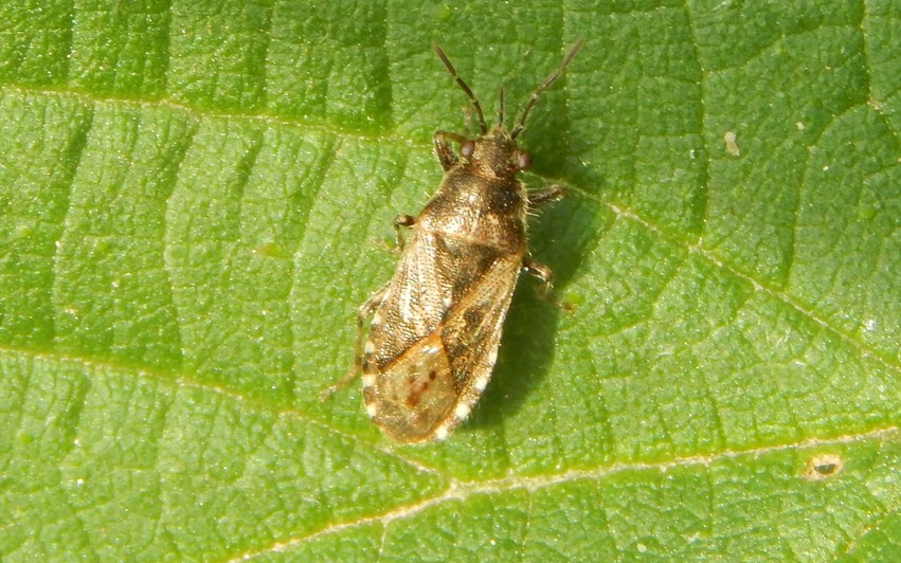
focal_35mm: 220
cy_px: 228
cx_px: 450
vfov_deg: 6.0
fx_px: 5402
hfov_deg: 9.5
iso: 125
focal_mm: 37.1
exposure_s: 1/100
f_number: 5.4
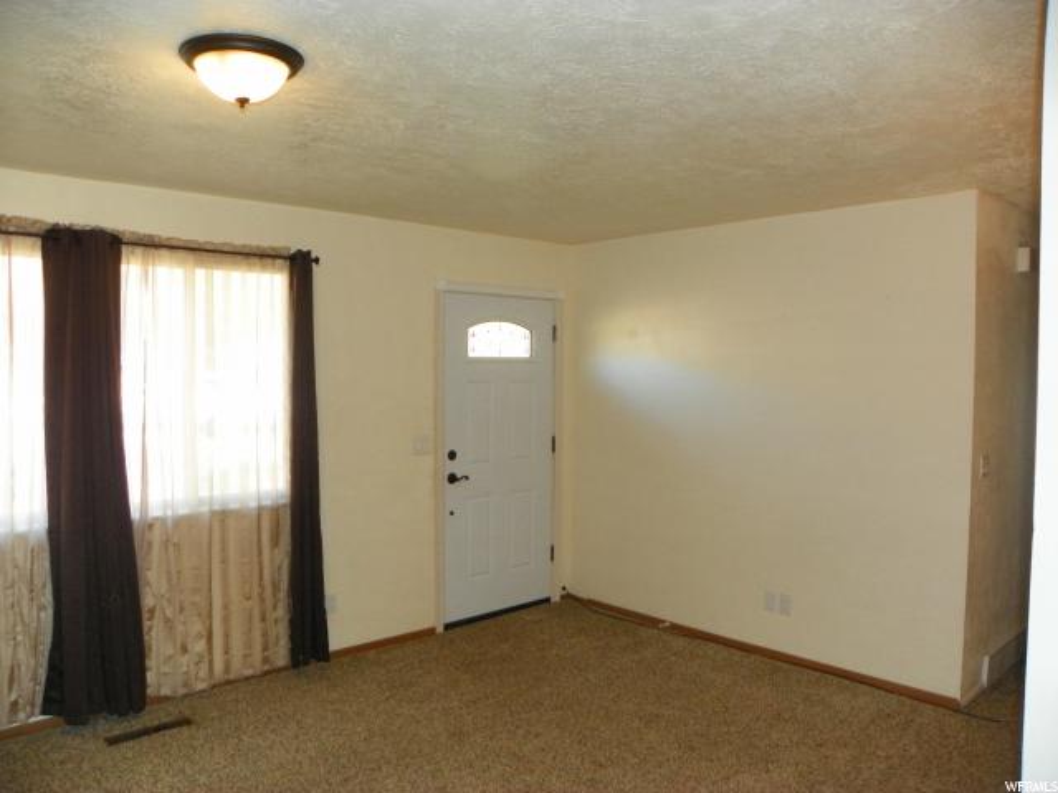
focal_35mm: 26
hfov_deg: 67.3
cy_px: 396
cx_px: 529
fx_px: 795
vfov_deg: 53.1
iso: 125
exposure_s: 1/40
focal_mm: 4.6
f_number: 2.8
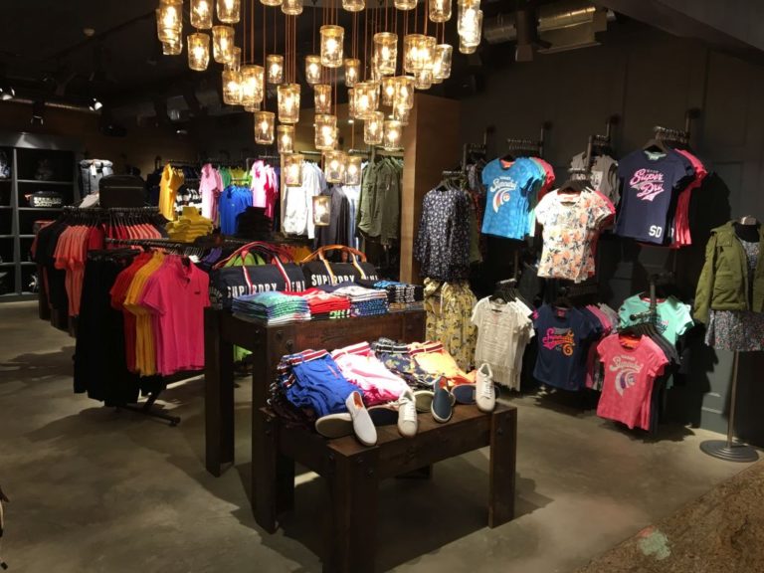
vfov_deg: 48.2
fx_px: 640
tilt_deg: -6.7
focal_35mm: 29
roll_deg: -2.3
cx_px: 382
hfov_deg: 61.7
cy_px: 286
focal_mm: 4.15
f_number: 2.2
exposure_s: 1/33
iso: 100
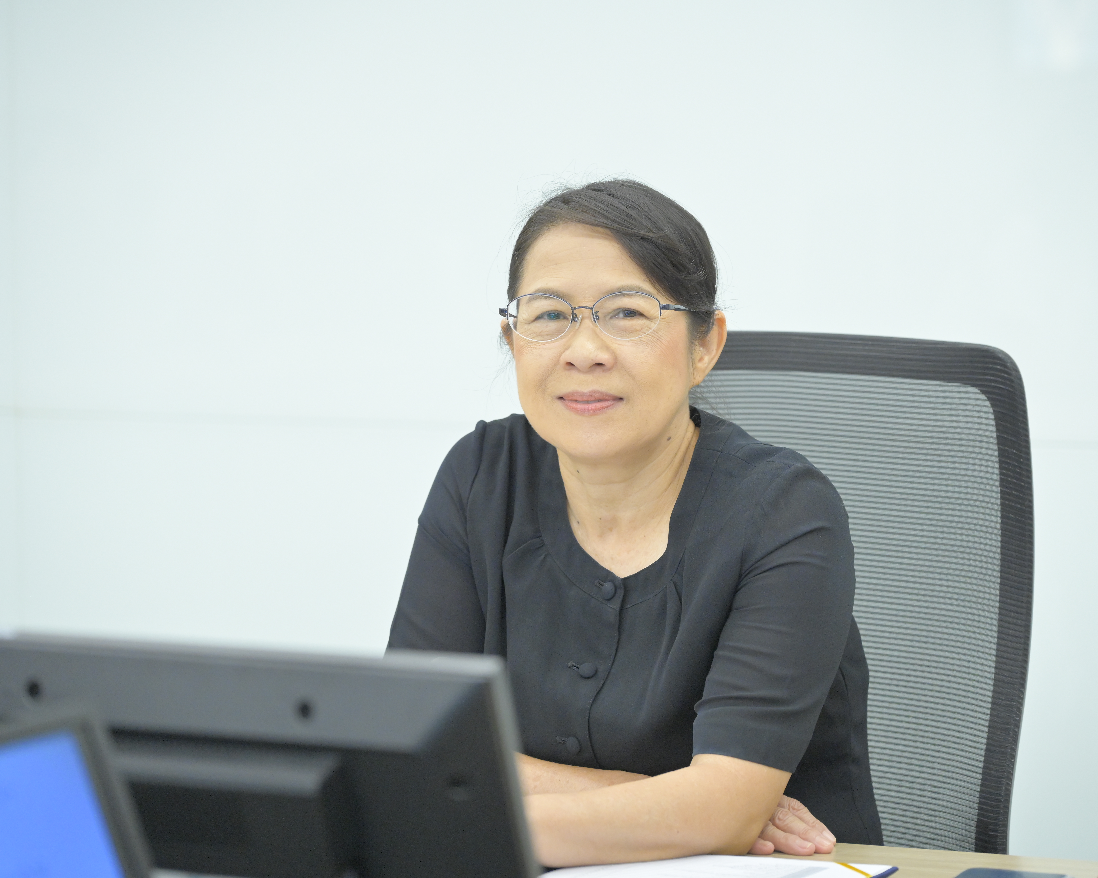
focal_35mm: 119
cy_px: 441
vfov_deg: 13.0
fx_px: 3867
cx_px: 617
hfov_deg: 16.2
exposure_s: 1/250
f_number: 4
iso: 3200
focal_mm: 105
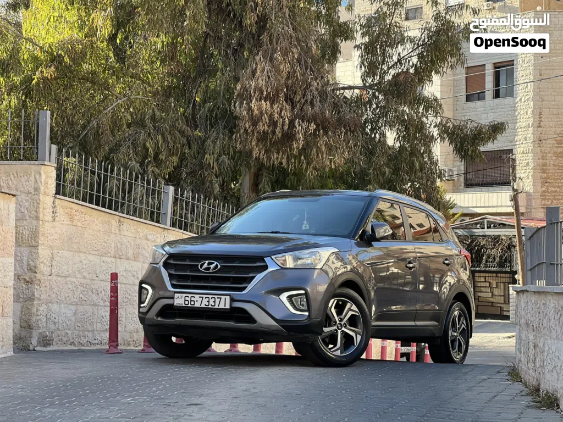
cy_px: 211
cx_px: 282
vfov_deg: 19.1
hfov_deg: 25.3
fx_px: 1252
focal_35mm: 77
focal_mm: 9
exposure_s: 1/121
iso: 40
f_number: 2.8
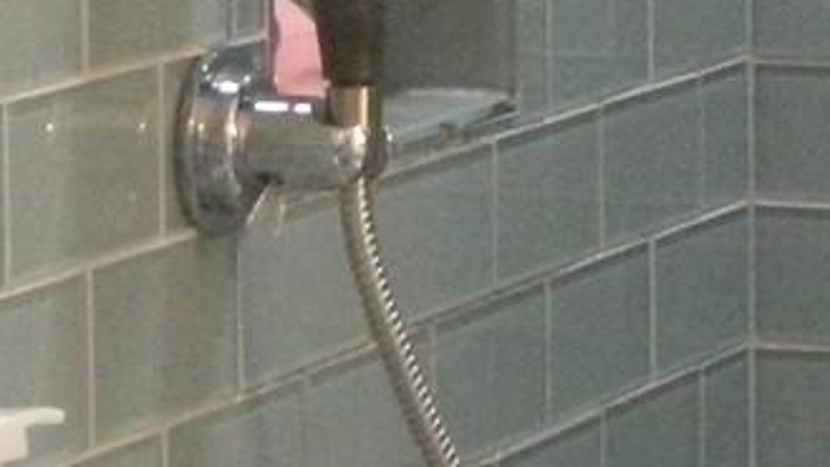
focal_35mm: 278
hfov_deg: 7.8
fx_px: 6118
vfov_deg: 4.4
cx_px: 560
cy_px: -78
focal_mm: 7.3
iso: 400
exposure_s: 1/13
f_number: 3.5
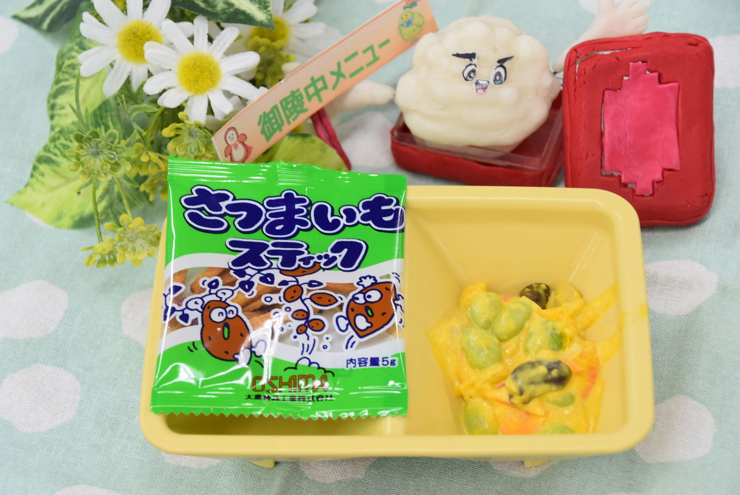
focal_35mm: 105
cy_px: 248
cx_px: 370
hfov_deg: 19.4
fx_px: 2160
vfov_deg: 13.1
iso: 720
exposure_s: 1/60
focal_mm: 70
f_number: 5.6
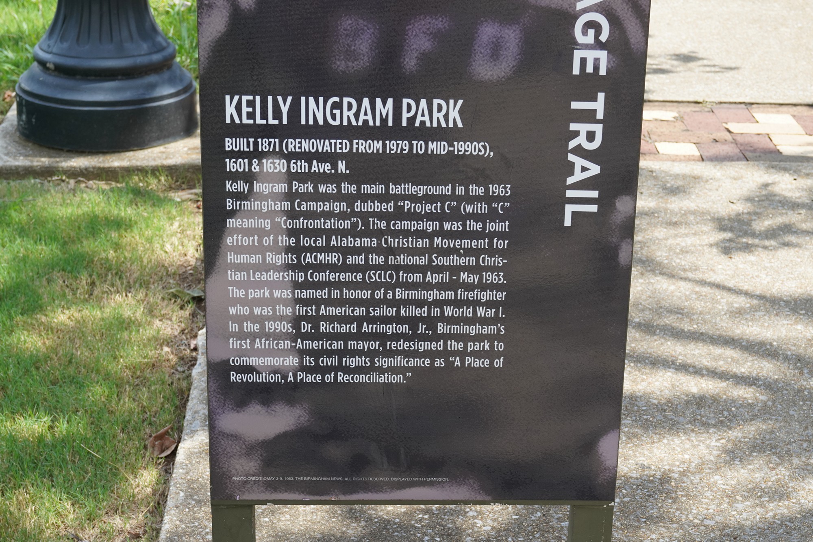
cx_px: 406
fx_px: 1355
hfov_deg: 33.4
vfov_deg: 22.6
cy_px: 271
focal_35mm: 60
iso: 800
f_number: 11
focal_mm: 60
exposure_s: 1/100
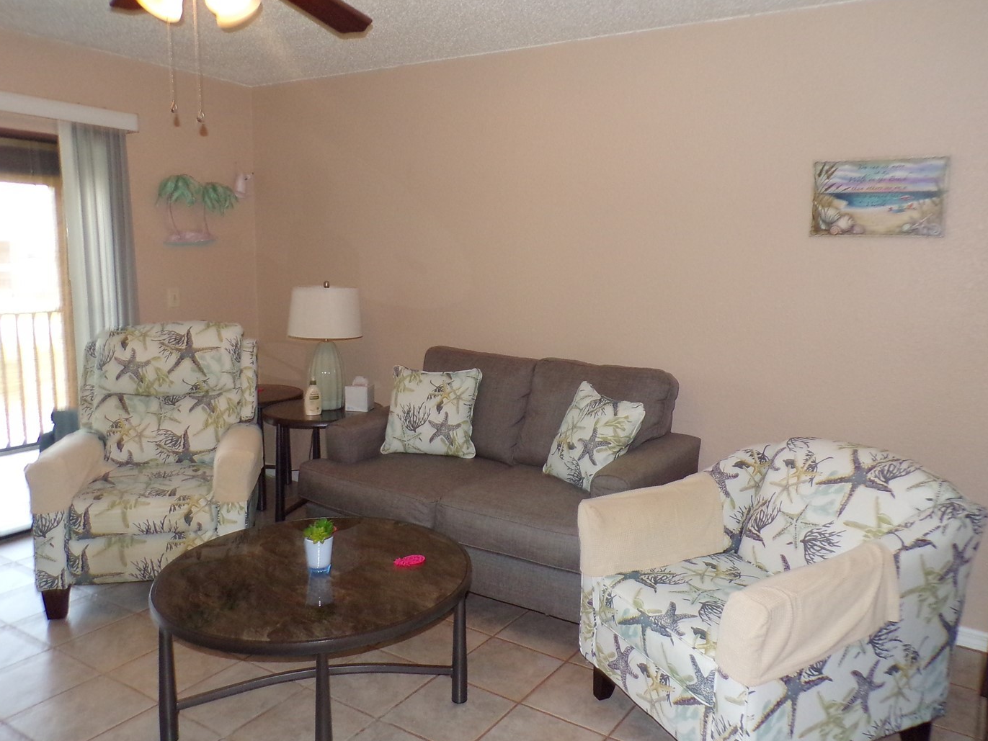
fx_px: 799
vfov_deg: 49.7
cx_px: 520
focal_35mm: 28
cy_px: 349
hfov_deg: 63.4
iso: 320
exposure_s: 1/34
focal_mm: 4.3
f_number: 3
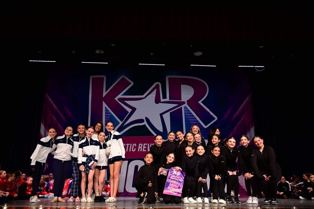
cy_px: 104
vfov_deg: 41.7
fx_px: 275
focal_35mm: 32
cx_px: 157
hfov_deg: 59.5
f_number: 4
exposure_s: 1/250
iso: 1250
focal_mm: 31.5
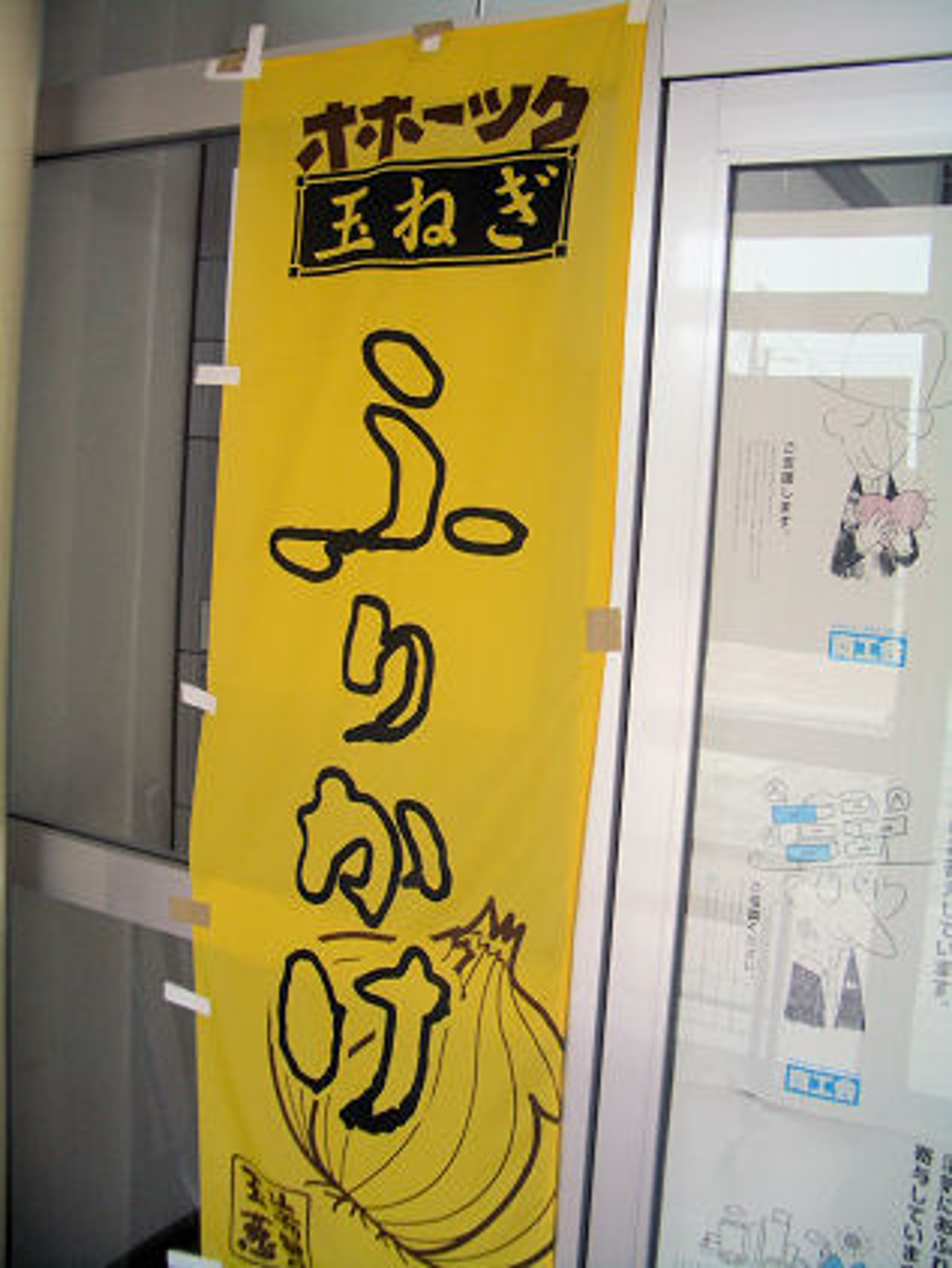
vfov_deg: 52.6
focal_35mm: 35
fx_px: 1282
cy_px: 634
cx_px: 476
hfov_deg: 40.7
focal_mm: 5.8
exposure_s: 1/250
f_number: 2.6
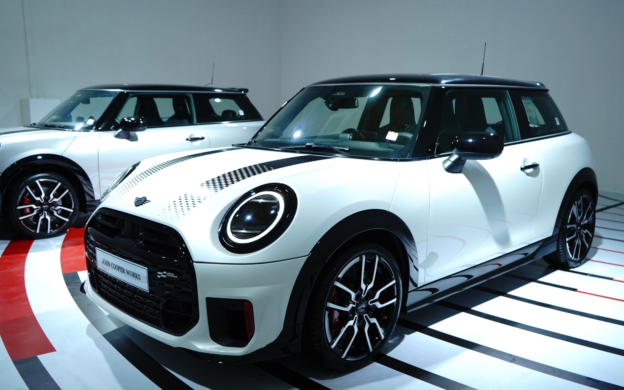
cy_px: 204
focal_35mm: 33
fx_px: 561
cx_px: 315
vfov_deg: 38.3
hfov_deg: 58.1
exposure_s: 1/160
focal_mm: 32
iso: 500
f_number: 4
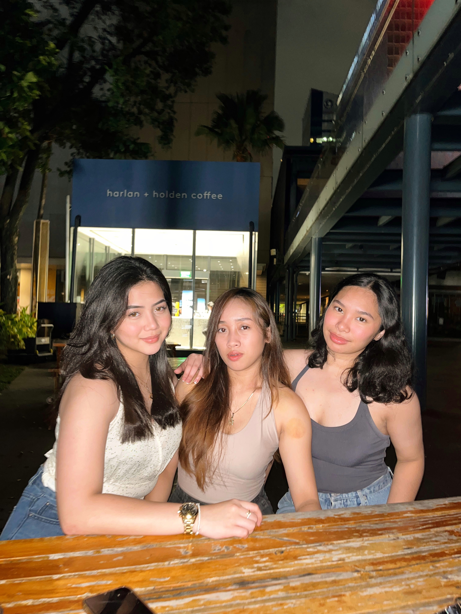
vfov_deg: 67.3
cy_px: 307
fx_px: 462
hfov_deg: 53.1
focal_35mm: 26
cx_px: 230
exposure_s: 1/4
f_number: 1.6
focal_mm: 5.1
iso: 80
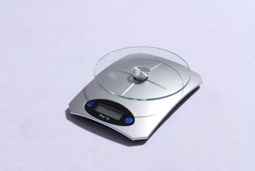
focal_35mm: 82
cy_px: 86
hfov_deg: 24.6
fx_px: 585
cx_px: 128
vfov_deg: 16.6
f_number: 20
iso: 100
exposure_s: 1/30
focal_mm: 55
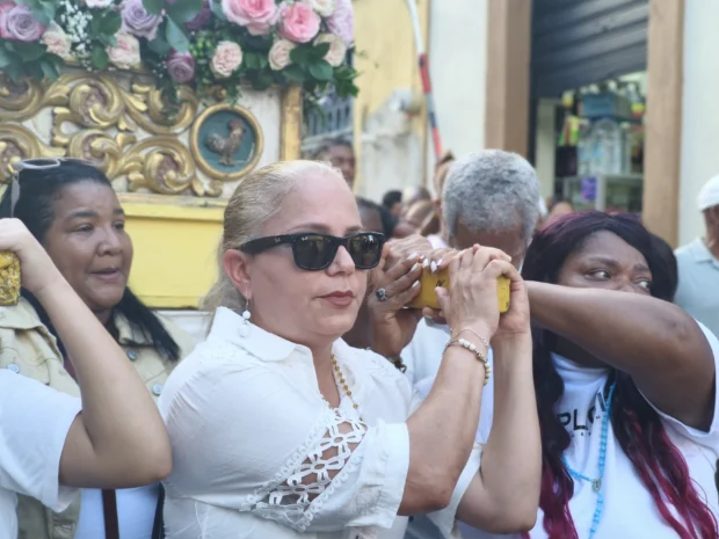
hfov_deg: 35.5
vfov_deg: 27.0
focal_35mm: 54
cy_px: 297
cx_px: 399
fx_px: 1122
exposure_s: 1/360
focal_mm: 7.1
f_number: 1.9
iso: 500
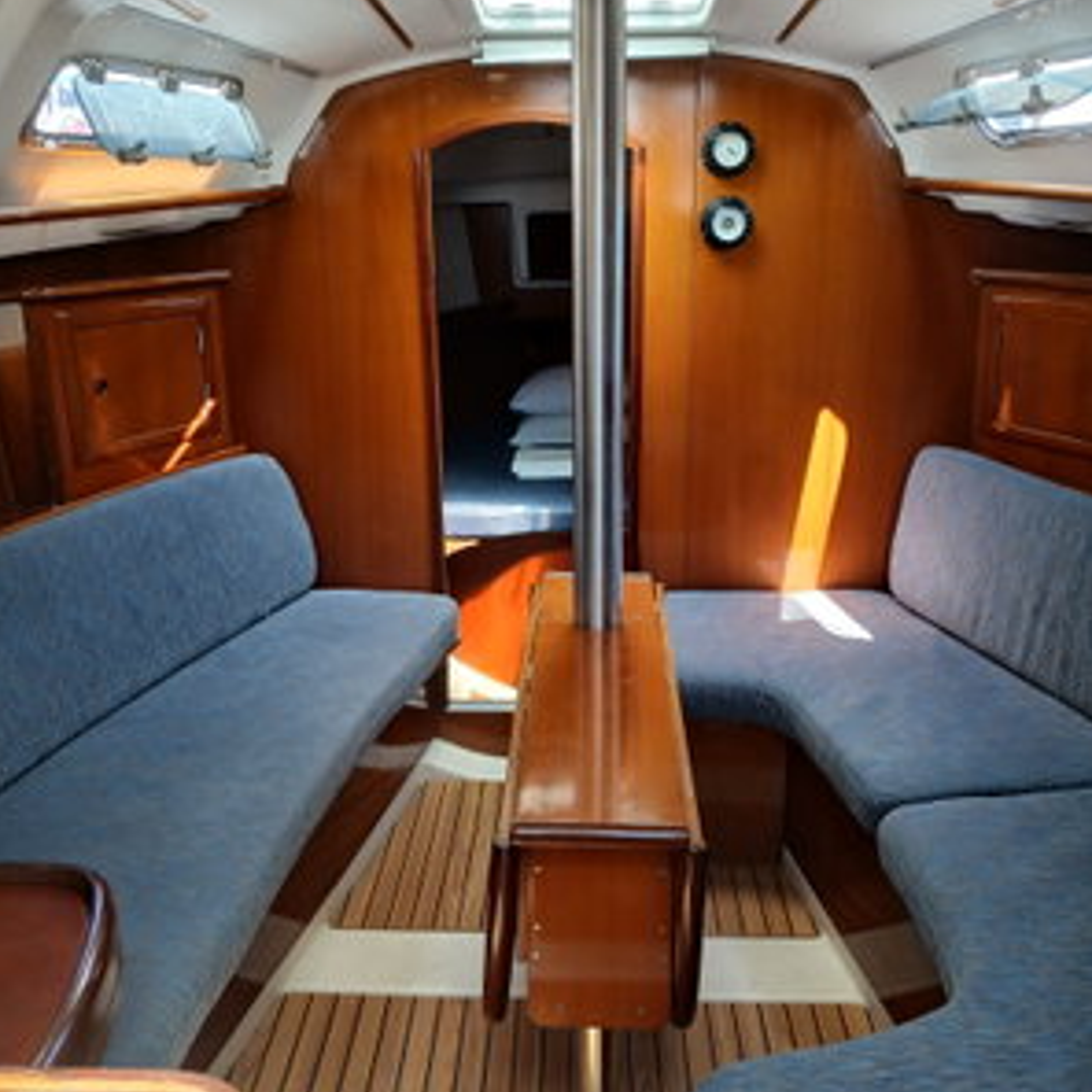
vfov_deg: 52.5
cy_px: 500
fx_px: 1106
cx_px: 542
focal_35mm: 31
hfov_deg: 52.5
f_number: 1.8
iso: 64
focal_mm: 3.98
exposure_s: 1/50
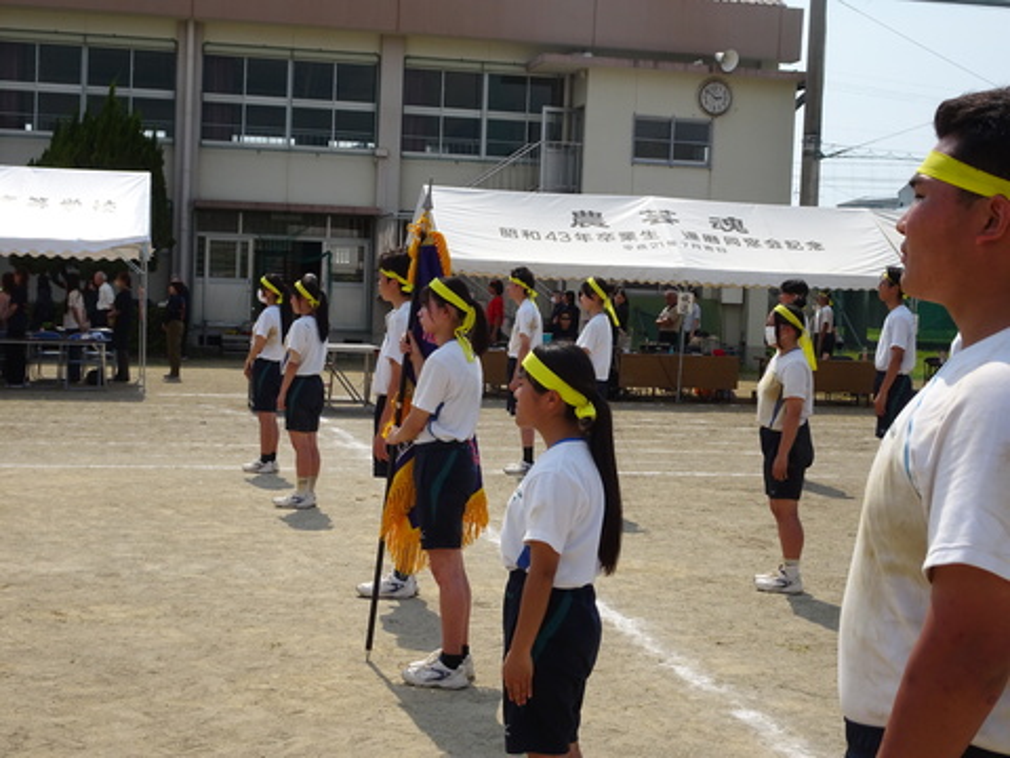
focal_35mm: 56
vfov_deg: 26.1
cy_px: 379
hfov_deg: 34.3
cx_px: 505
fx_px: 1634
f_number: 4.5
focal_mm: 9.52
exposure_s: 1/800
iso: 80
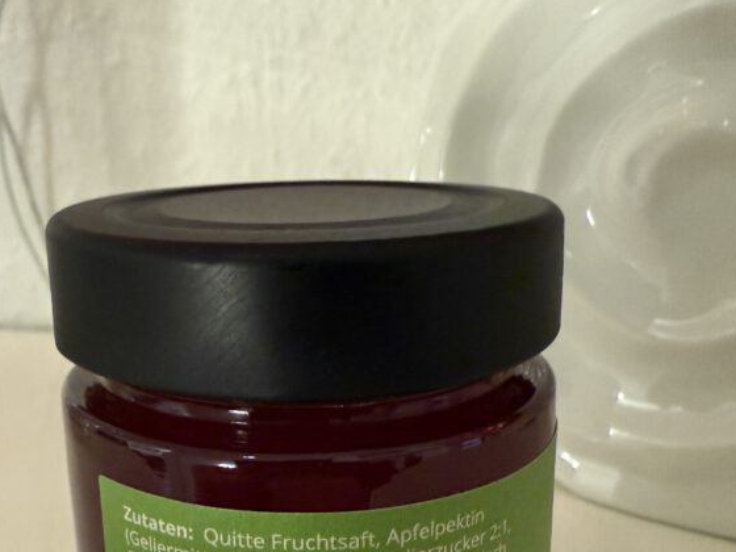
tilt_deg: -14.9
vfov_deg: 34.9
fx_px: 850
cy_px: 440
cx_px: 309
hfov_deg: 46.6
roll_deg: +1.3
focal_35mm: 40
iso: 800
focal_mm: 2.22
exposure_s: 1/50
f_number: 2.2
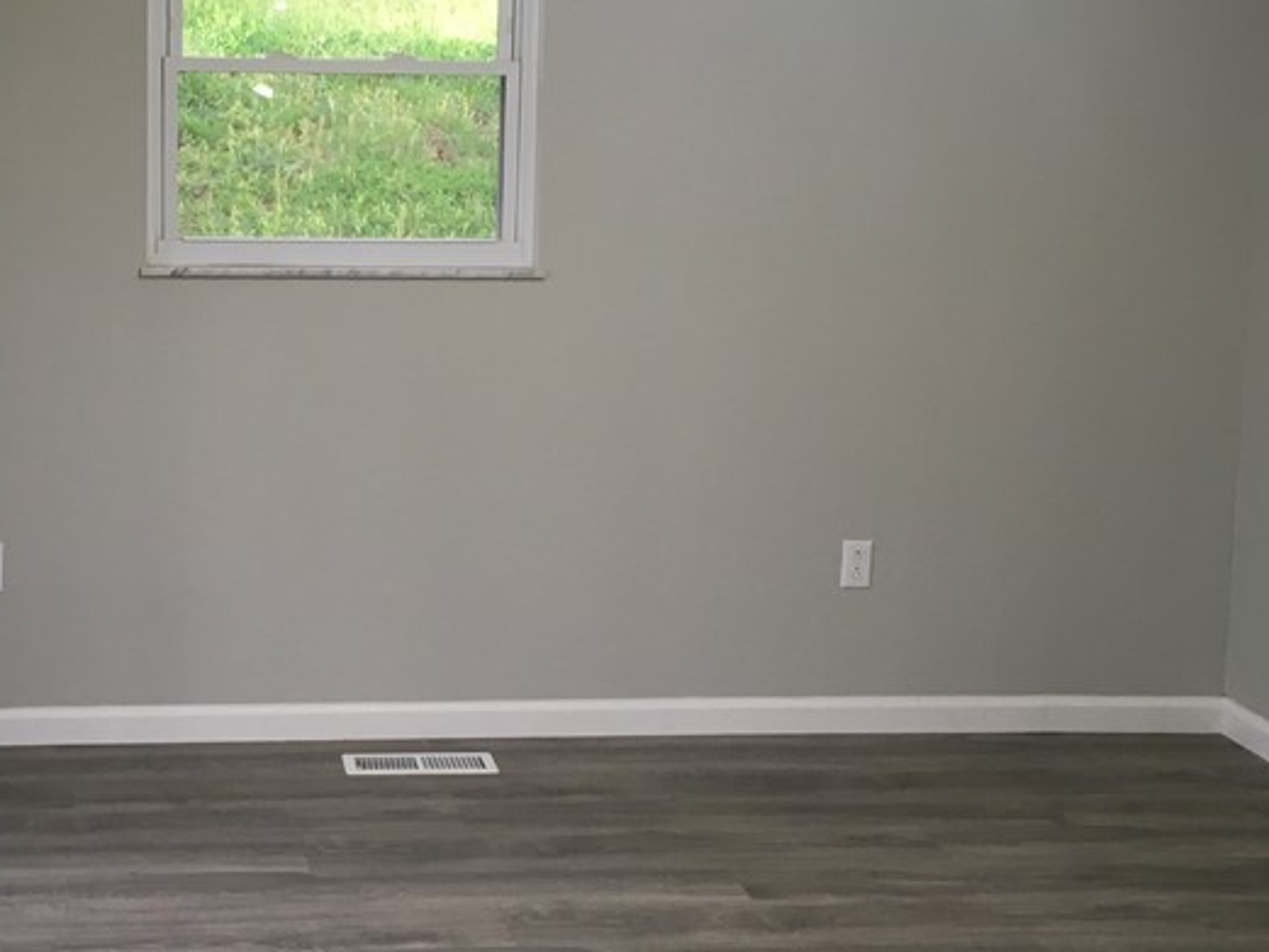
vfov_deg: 25.6
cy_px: 346
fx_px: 2090
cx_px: 324
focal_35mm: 57
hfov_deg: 33.1
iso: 64
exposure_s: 1/33
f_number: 2.2
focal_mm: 4.15
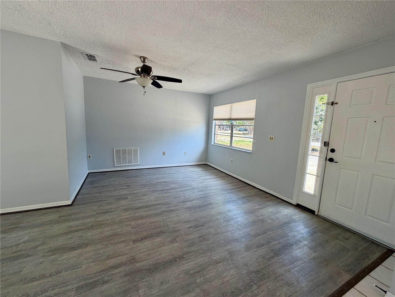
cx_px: 198
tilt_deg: -8.7
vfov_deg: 85.7
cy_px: 148
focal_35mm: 14
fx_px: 160
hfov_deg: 102.1
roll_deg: -2.3
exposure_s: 1/121
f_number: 2.2
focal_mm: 2.22
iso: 50
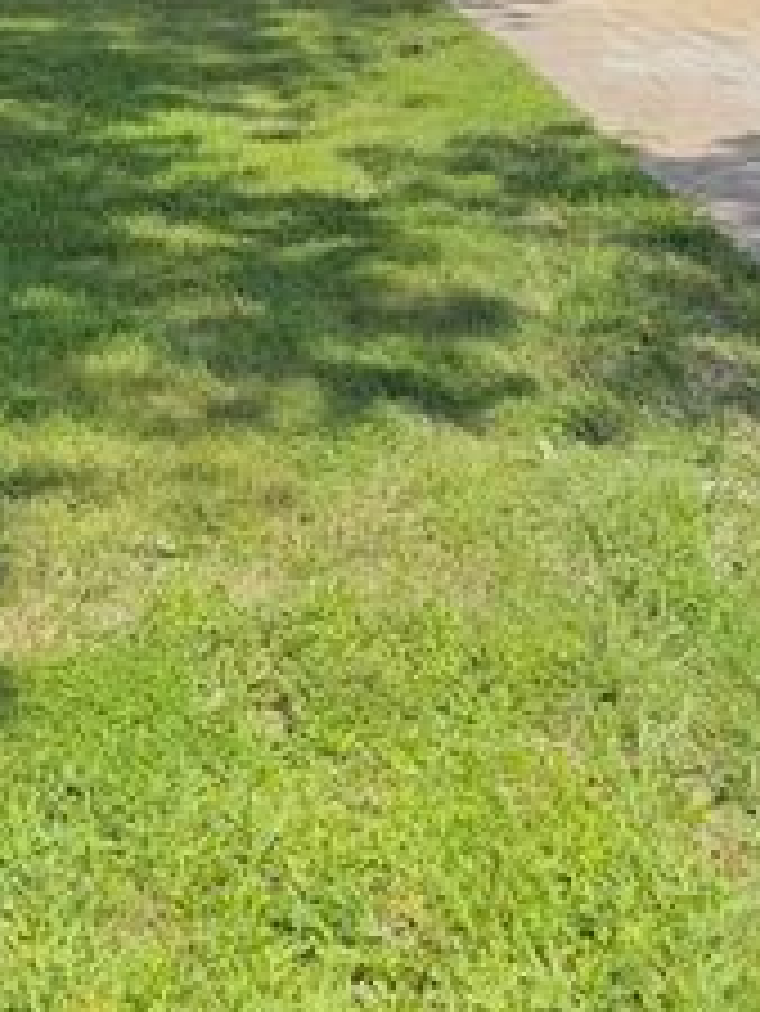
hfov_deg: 20.2
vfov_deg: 25.3
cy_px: -124
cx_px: 36
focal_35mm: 71
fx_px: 2076
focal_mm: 6.76
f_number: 1.78
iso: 80
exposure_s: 1/3145
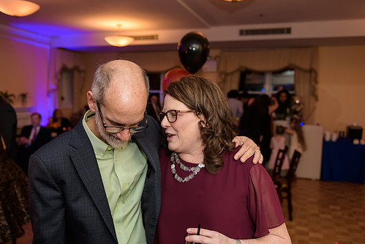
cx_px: 175
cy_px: 139
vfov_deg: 36.8
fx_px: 365
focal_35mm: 36
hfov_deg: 53.1
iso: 800
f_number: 3.2
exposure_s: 1/125
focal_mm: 31
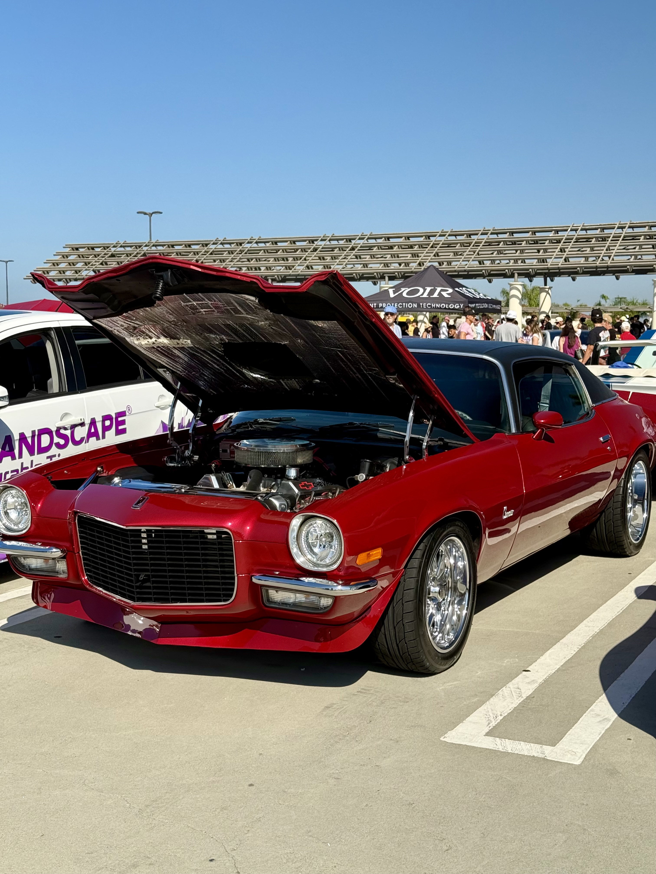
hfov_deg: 30.3
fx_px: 1213
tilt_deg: -3.8
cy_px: 437
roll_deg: -0.7
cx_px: 328
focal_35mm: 48
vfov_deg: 39.7
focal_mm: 6.76
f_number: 1.78
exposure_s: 1/1795
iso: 80
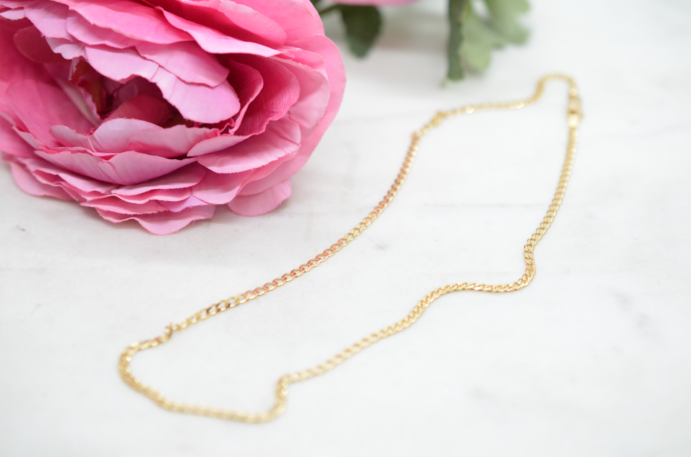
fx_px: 1149
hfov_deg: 33.5
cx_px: 346
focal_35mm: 60
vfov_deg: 22.5
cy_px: 228
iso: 2500
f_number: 4
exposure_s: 1/1250
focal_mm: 40
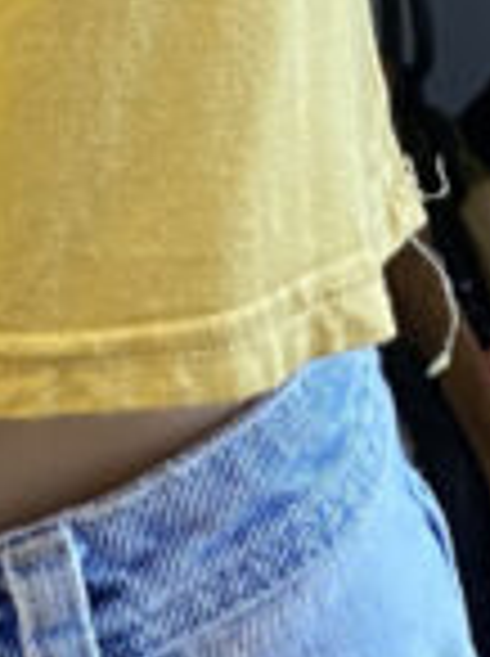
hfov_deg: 11.8
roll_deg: +1.7
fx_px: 2253
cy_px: -596
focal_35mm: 119
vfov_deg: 14.3
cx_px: -292
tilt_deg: -1.4
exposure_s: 1/50
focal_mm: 4.25
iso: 320
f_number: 1.8
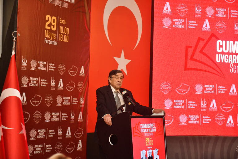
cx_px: 119
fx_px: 463
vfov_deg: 19.5
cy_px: 80
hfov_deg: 28.8
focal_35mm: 70
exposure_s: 1/200
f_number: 2.8
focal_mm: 70
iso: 800
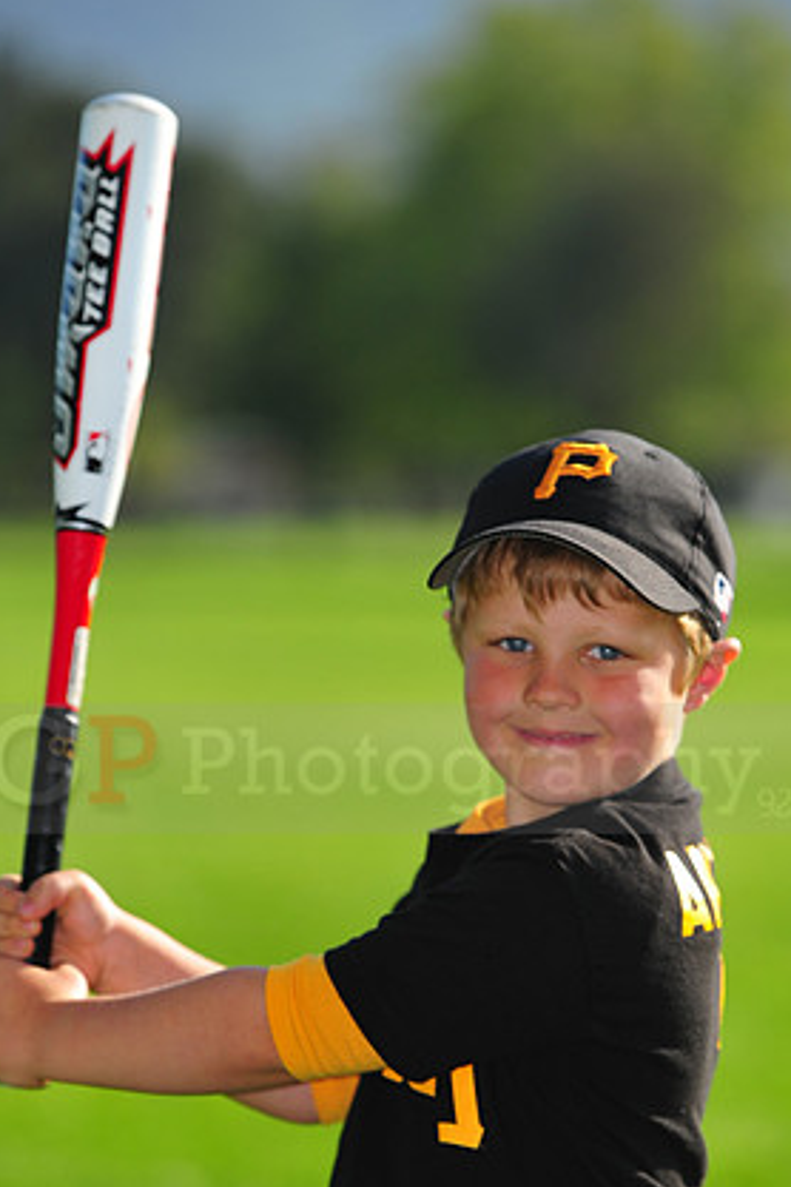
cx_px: 390
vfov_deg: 14.0
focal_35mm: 146
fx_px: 4812
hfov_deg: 9.4
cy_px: 743
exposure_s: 1/1250
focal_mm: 105
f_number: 4
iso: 200
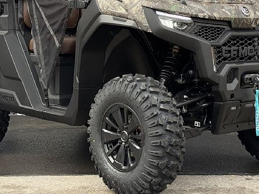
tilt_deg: +3.0
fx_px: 636
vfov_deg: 17.2
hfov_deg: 23.0
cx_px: 140
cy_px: 30
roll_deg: +0.9
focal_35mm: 85
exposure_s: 1/522
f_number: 1.78
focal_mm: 6.76
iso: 64
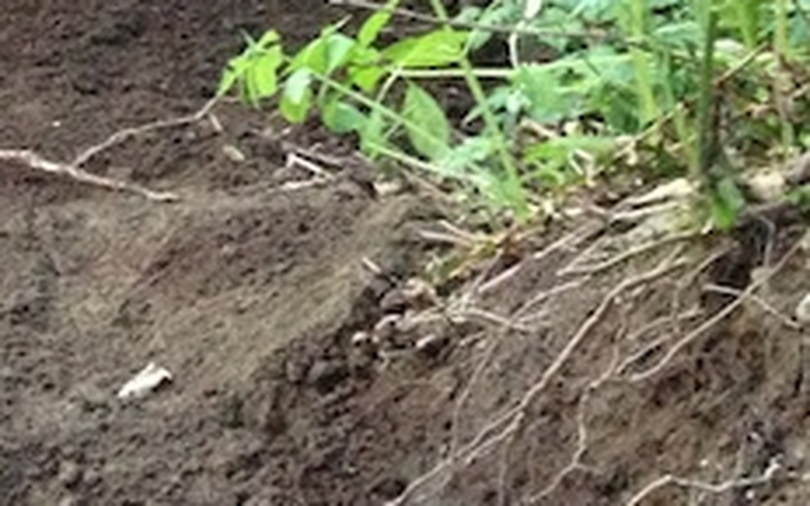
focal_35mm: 164
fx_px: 3620
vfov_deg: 8.0
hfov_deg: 12.0
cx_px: -524
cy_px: 17
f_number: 2.4
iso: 320
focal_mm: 4.28
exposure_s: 1/20
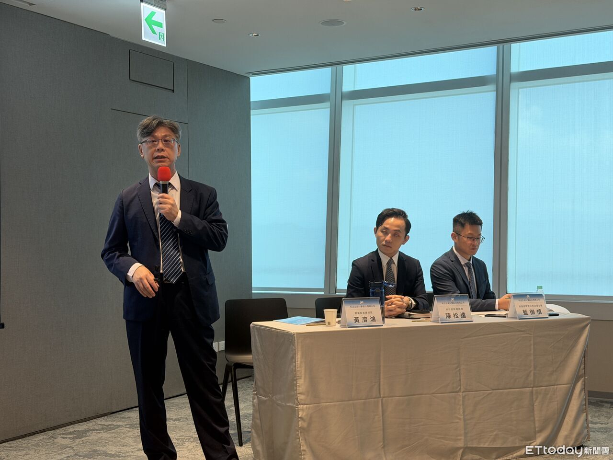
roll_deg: +0.7
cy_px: 230
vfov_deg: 30.3
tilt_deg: +0.5
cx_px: 306
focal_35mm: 48
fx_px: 850
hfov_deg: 39.7
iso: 64
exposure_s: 1/121
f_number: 1.78
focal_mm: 6.76
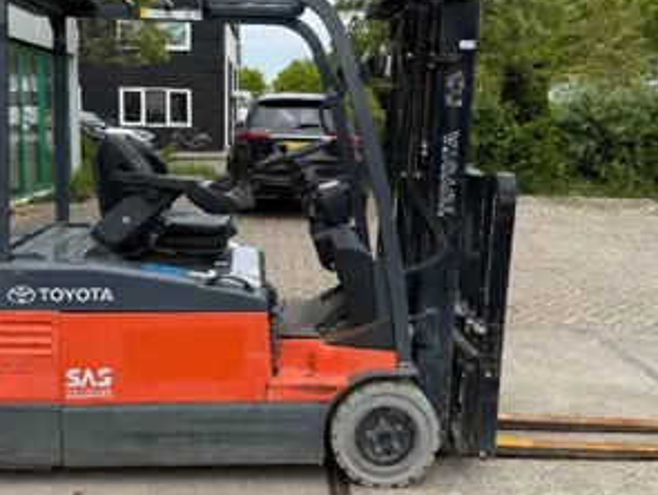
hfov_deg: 47.8
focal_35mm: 39
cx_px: 301
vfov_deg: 36.9
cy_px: 225
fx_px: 742
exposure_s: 1/2907
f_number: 1.78
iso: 100
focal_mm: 6.76
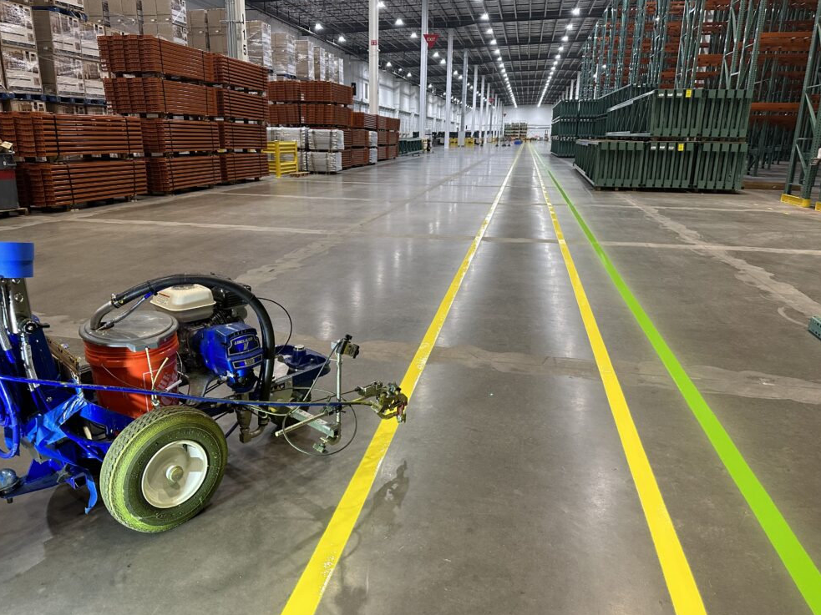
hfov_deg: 69.4
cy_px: 305
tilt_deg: -16.6
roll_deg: -0.7
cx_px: 404
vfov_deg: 54.9
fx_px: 593
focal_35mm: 25
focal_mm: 6.86
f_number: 1.78
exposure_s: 1/67
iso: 250
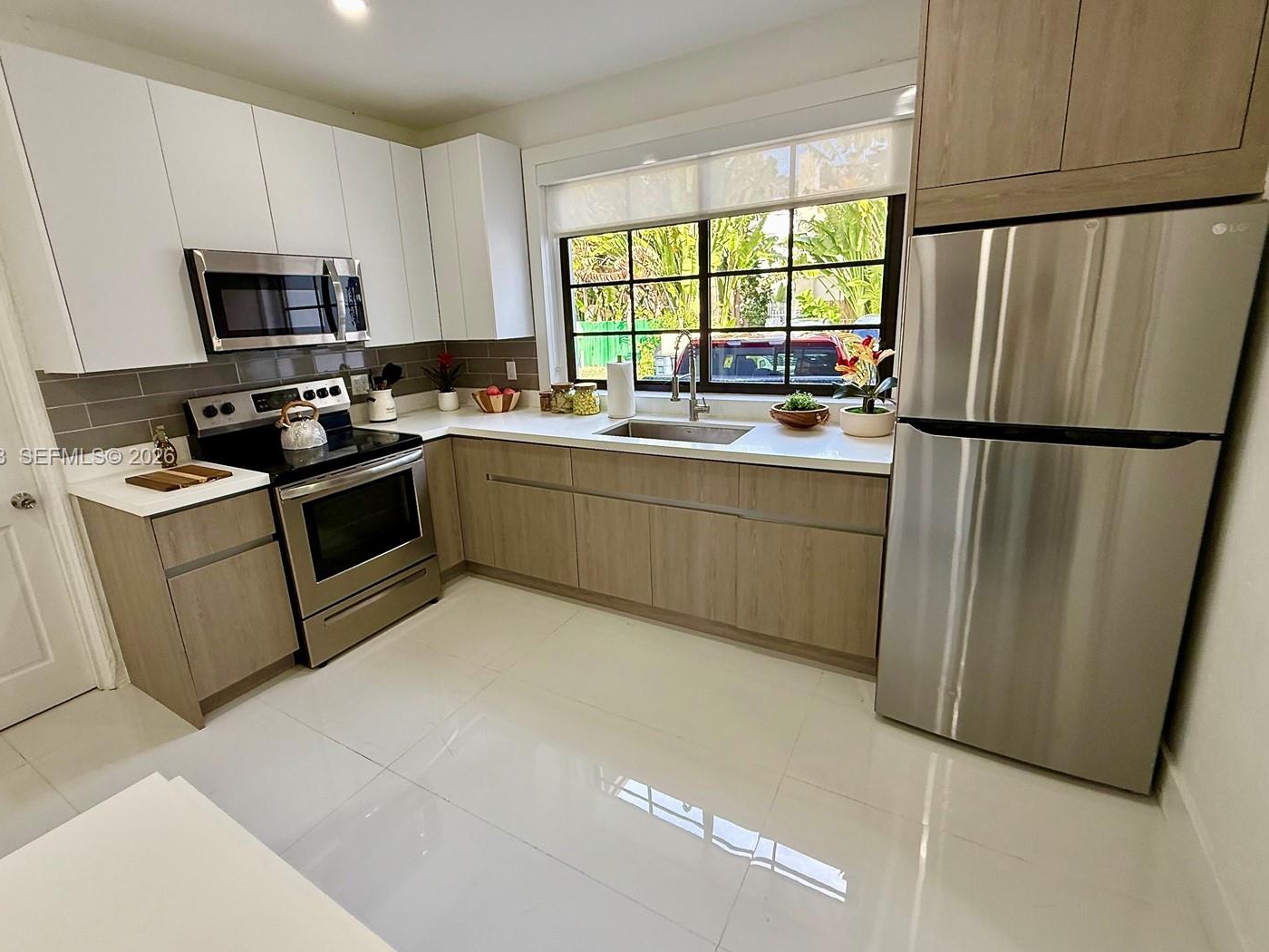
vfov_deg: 78.1
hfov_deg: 94.5
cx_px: 618
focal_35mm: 16
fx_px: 587
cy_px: 458
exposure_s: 1/99
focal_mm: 2.22
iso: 125
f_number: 2.2
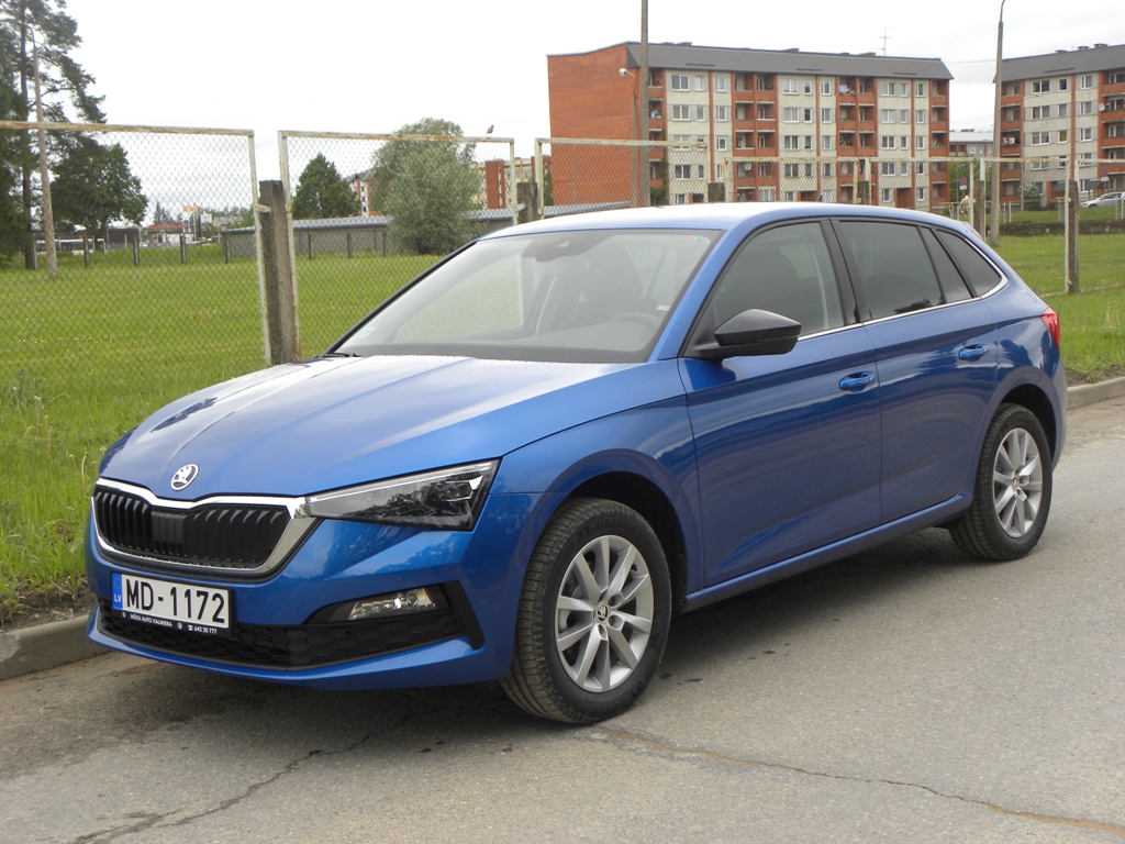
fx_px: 1690
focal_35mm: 52
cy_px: 422
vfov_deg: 28.0
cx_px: 562
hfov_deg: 36.8
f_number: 3.5
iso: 64
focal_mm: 9.2
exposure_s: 1/126
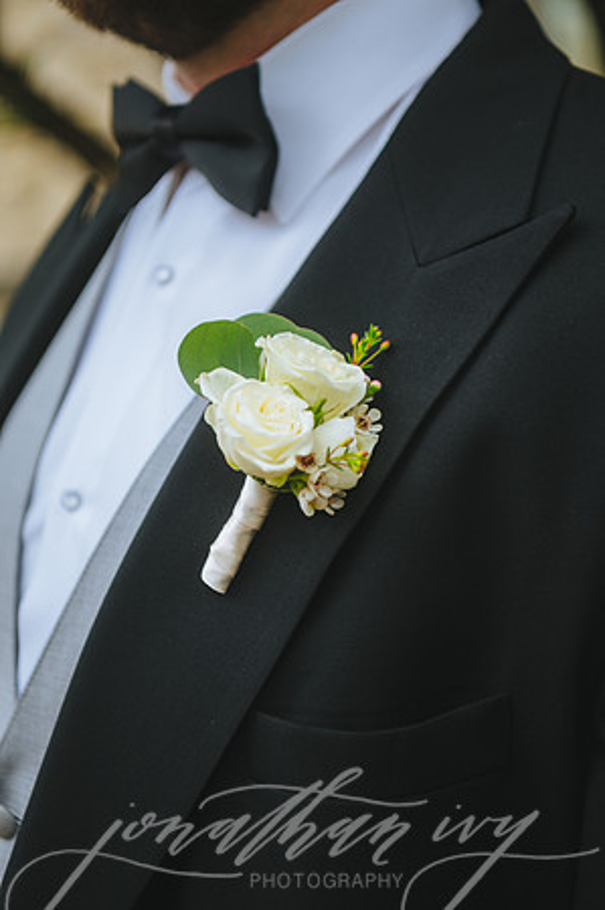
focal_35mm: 70
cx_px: 302
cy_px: 455
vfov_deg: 28.9
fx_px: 1769
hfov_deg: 19.4
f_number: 2.8
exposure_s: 1/250
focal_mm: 70
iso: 250
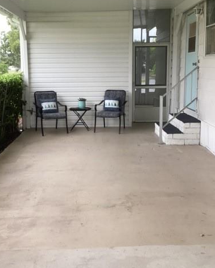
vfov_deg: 44.6
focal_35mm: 41
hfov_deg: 36.5
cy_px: 110
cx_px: 101
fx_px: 326
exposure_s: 1/60
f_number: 2.4
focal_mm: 3.3
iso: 100
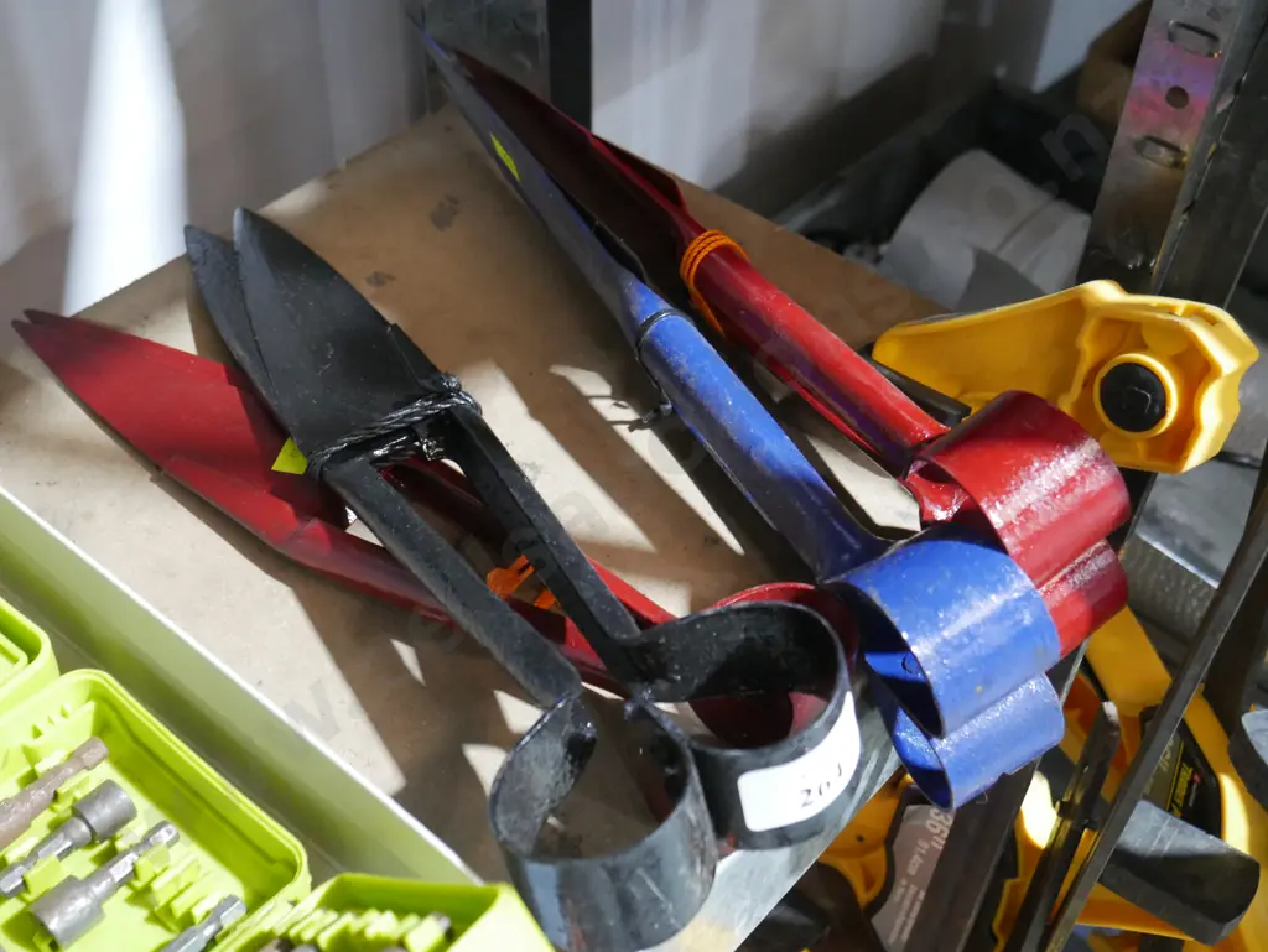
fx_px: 1539
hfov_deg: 44.8
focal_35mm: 42
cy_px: 476
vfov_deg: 34.4
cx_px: 634
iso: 3200
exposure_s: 1/40
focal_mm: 21
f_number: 4.6
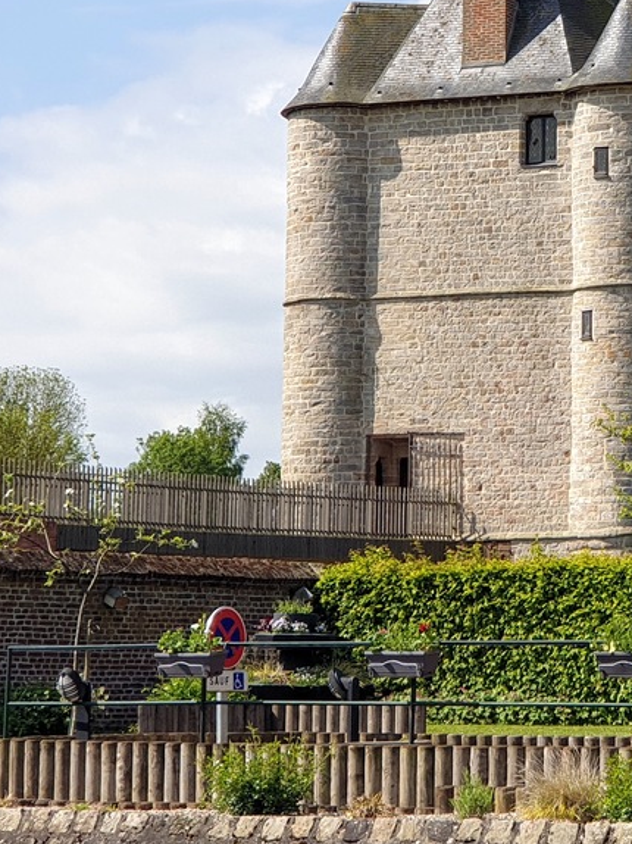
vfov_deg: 14.4
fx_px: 3313
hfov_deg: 10.8
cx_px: 692
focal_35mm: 136
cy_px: 173
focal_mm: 6
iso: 100
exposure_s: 1/871
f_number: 2.4
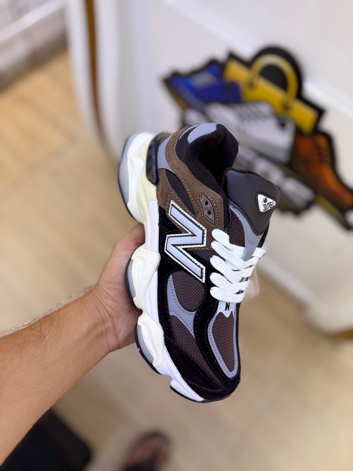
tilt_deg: -66.4
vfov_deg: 71.6
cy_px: 236
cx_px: 176
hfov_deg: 56.8
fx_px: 326
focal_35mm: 24
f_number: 1.78
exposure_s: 1/100
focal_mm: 6.76
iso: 100
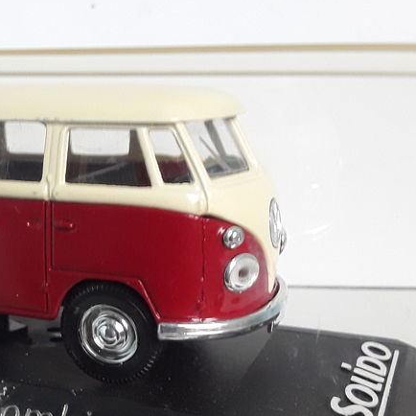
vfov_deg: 30.3
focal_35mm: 55
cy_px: 339
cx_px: 30
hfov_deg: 29.6
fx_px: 748
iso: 125
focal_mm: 2.91
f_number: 1.9
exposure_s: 1/33
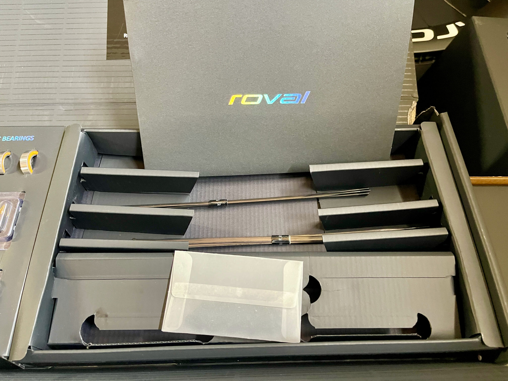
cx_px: 254
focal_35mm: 25
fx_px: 367
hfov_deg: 69.4
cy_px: 190
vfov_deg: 54.9
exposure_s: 1/40
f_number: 1.6
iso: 640
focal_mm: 5.1
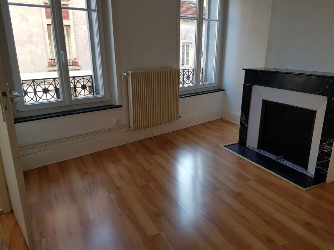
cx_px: 167
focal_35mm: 26
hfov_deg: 67.3
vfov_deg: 53.1
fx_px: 251
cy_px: 125
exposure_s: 1/100
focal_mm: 4.2
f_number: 1.7
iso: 50
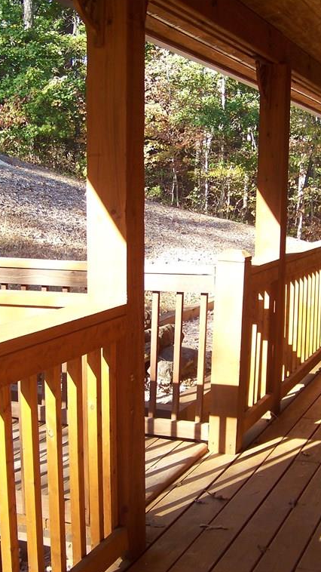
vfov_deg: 39.2
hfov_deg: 22.6
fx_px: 803
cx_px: 206
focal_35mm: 53
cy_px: 284
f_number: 2.8
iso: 67
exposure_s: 1/80
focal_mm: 5.85
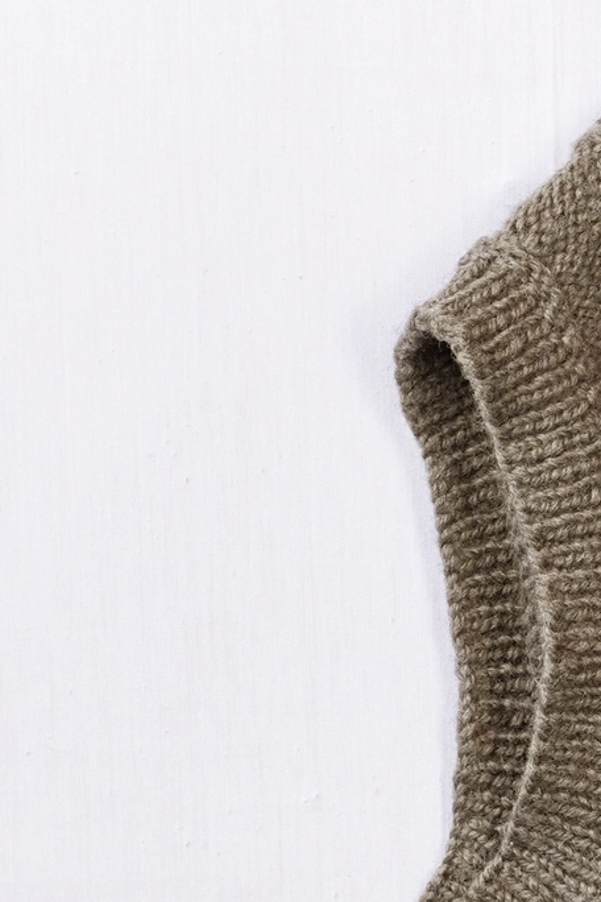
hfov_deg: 6.6
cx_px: 1257
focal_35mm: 202
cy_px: 1288
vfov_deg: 9.9
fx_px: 5058
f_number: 6.3
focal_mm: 32
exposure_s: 1/50
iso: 320
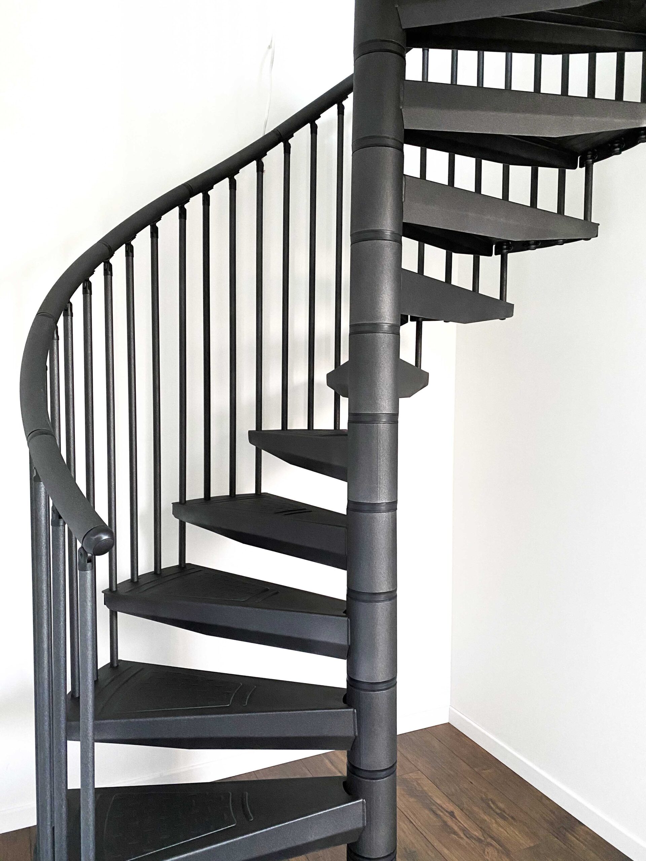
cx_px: 323
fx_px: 647
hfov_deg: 53.1
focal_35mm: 26
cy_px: 430
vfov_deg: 67.3
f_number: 1.8
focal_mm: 4.25
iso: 500
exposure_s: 1/45
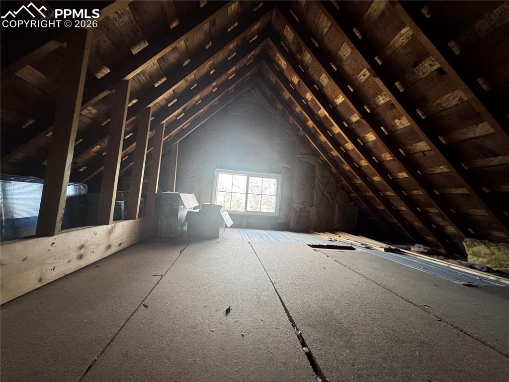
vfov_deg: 85.6
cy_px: 191
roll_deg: -3.3
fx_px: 206
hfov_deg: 102.1
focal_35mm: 14
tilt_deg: +2.6
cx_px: 254
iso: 500
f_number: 2.2
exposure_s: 1/60
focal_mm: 2.22
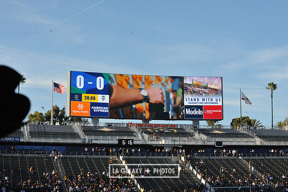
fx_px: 640
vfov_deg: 17.0
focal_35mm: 80
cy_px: 96
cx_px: 144
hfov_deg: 25.4
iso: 1600
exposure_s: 1/1000
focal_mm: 80
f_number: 16
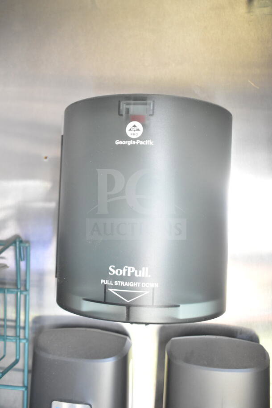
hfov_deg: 36.9
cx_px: 136
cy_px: 204
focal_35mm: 36
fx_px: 408
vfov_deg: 53.1
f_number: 3.8
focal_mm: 24
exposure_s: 1/40
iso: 2800
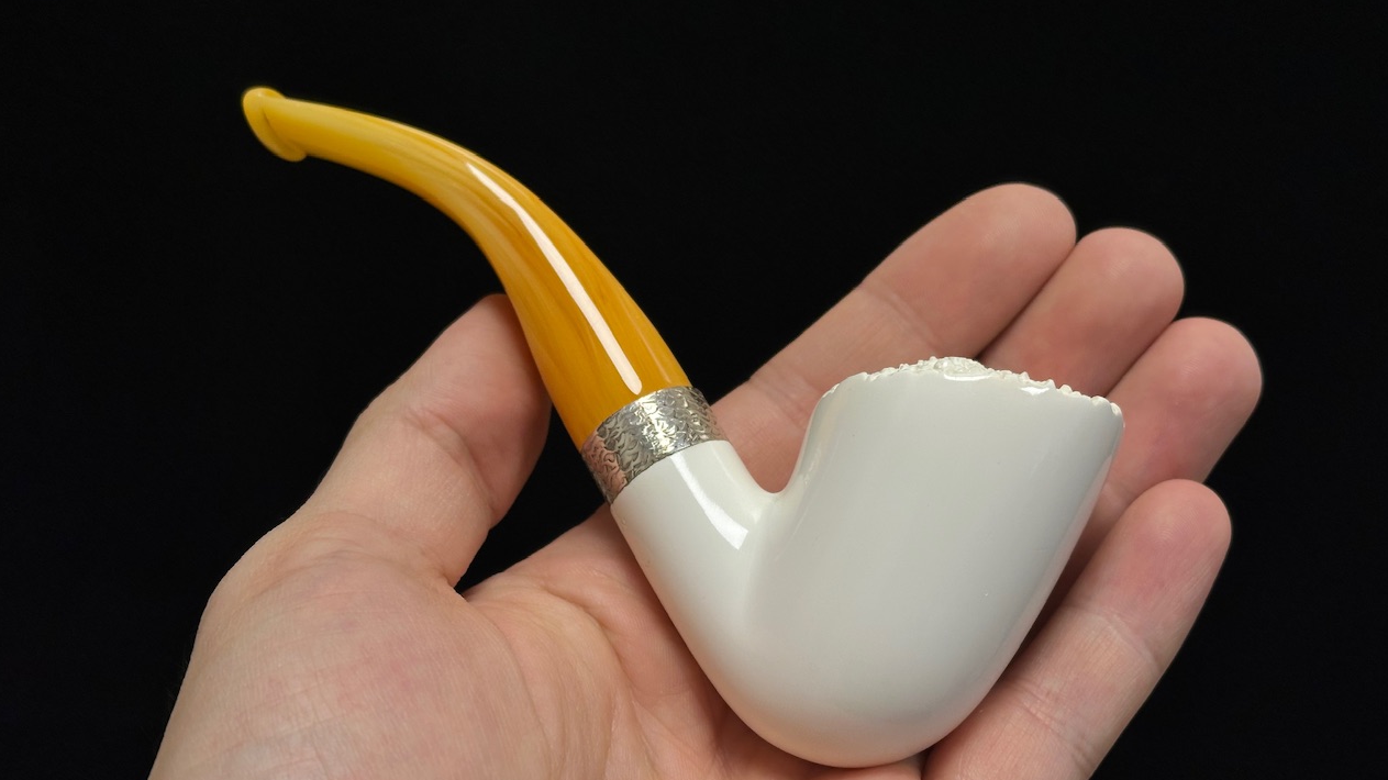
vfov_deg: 22.6
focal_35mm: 53
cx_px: 698
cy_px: 419
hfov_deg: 39.2
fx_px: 1950
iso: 50
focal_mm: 6.86
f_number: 1.78
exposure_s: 1/200
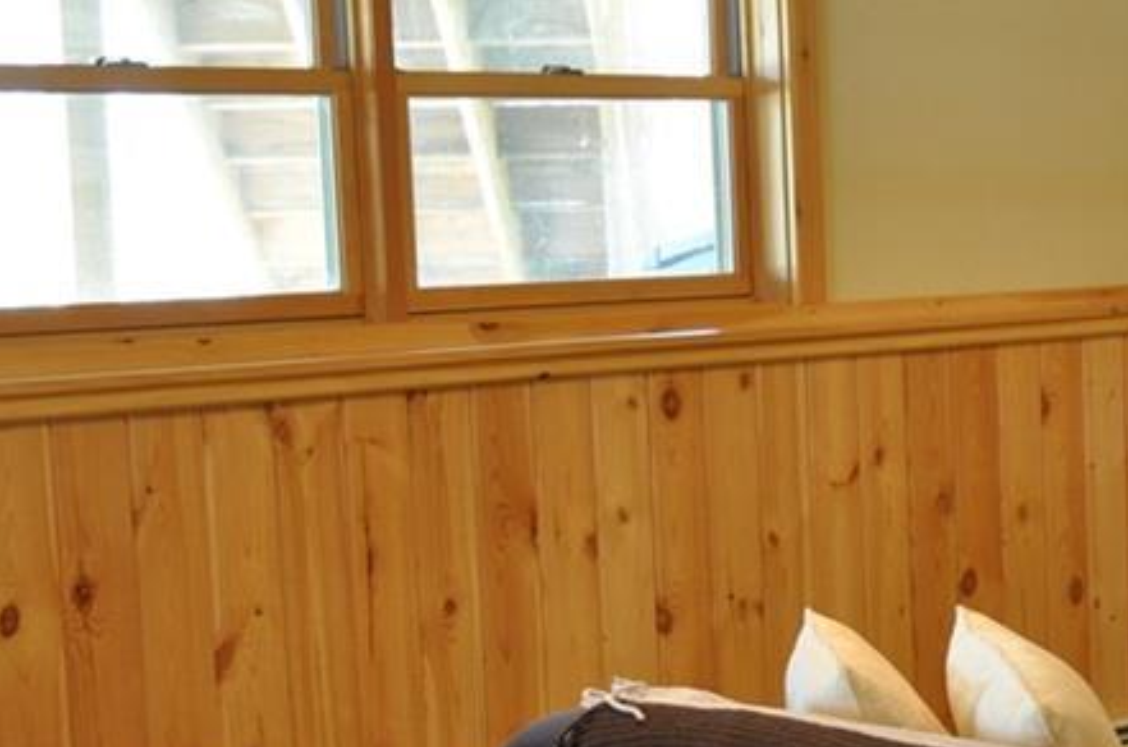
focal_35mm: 87
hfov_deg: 22.9
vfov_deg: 15.6
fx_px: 2725
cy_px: 495
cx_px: 980
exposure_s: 1/30
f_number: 2.8
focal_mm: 25
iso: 800
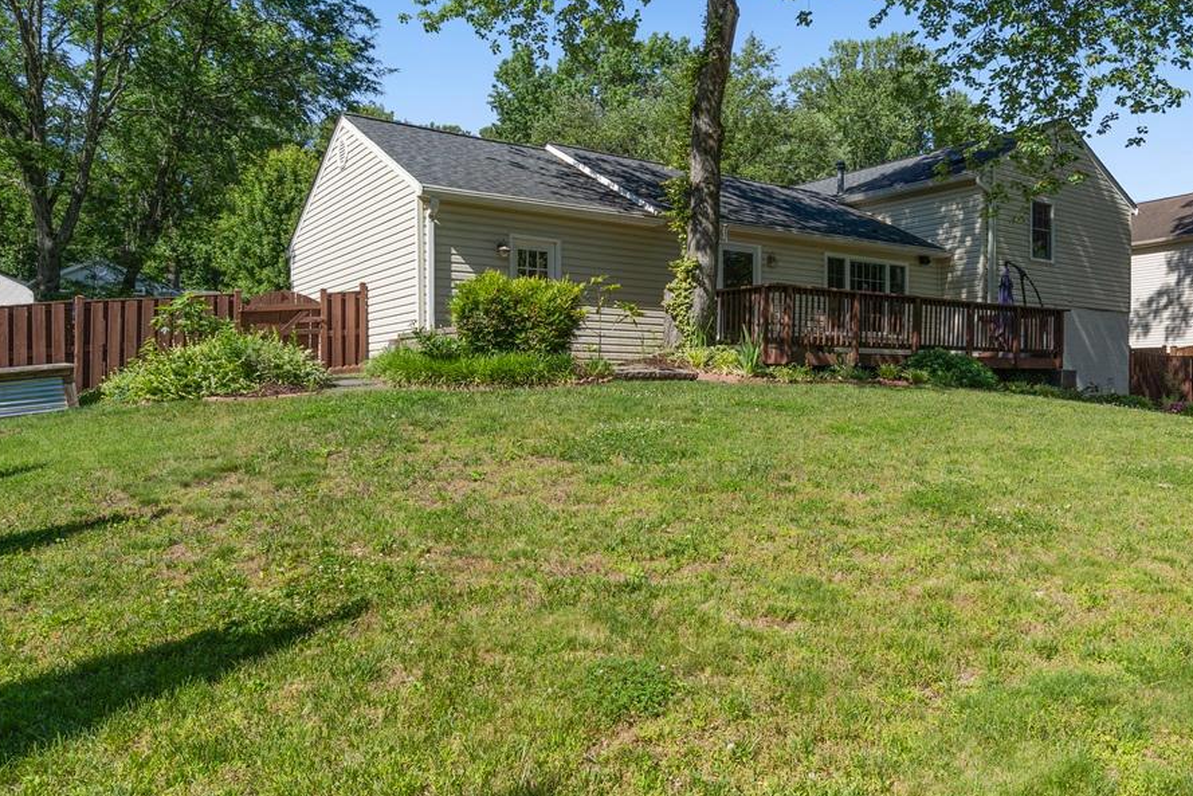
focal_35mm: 27
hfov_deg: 66.8
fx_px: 895
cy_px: 401
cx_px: 706
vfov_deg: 47.9
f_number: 8
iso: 200
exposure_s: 1/320
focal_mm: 16
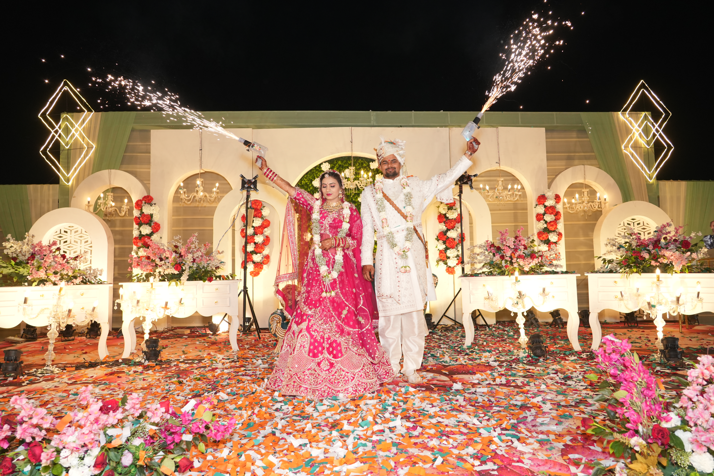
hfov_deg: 73.7
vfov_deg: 53.1
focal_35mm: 24
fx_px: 476
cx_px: 357
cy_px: 238
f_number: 5
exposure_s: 1/250
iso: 1600
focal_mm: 24
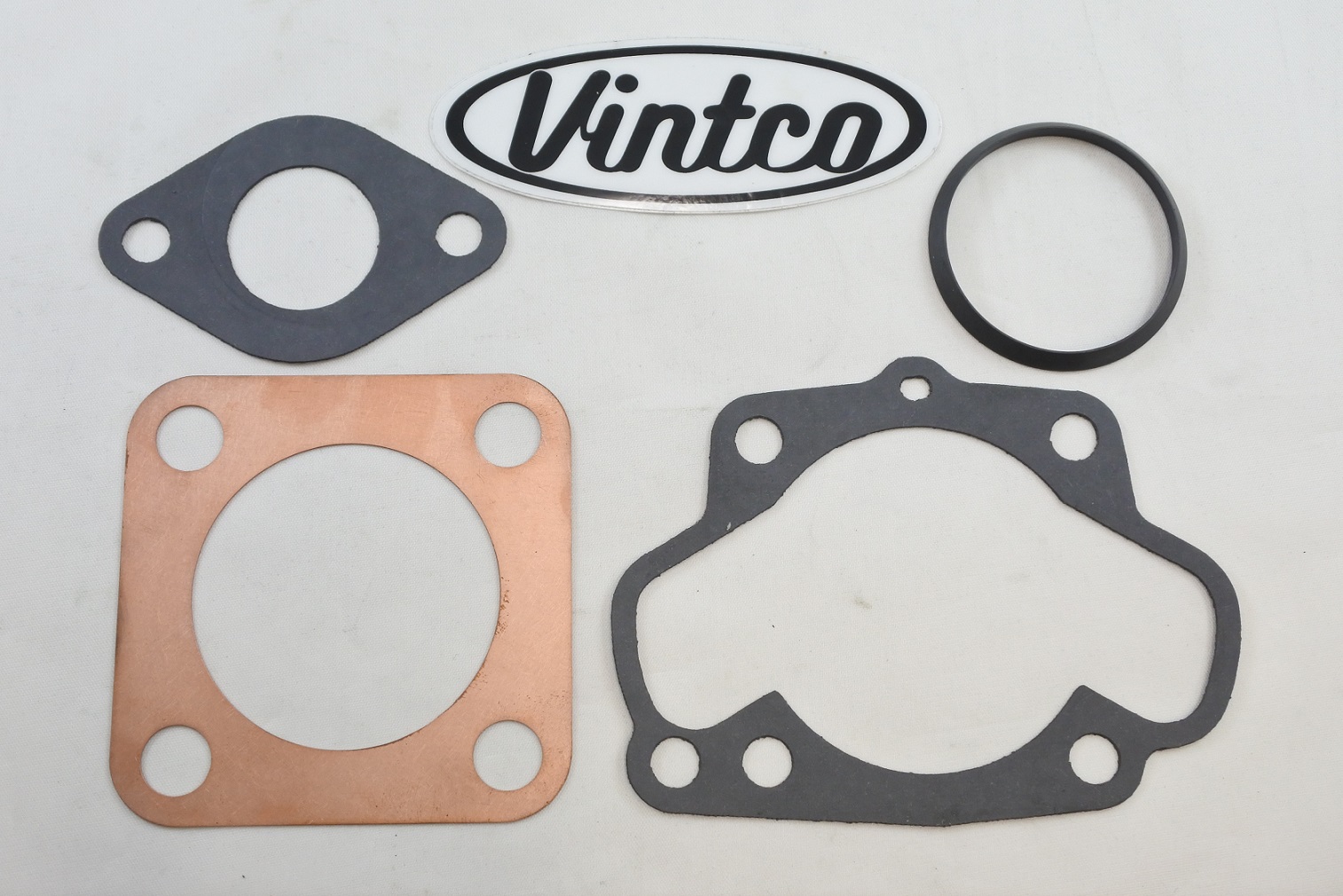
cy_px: 448
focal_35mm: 37
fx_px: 1380
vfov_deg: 36.0
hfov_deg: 51.9
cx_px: 672
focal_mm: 14
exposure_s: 1/160
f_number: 4
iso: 400
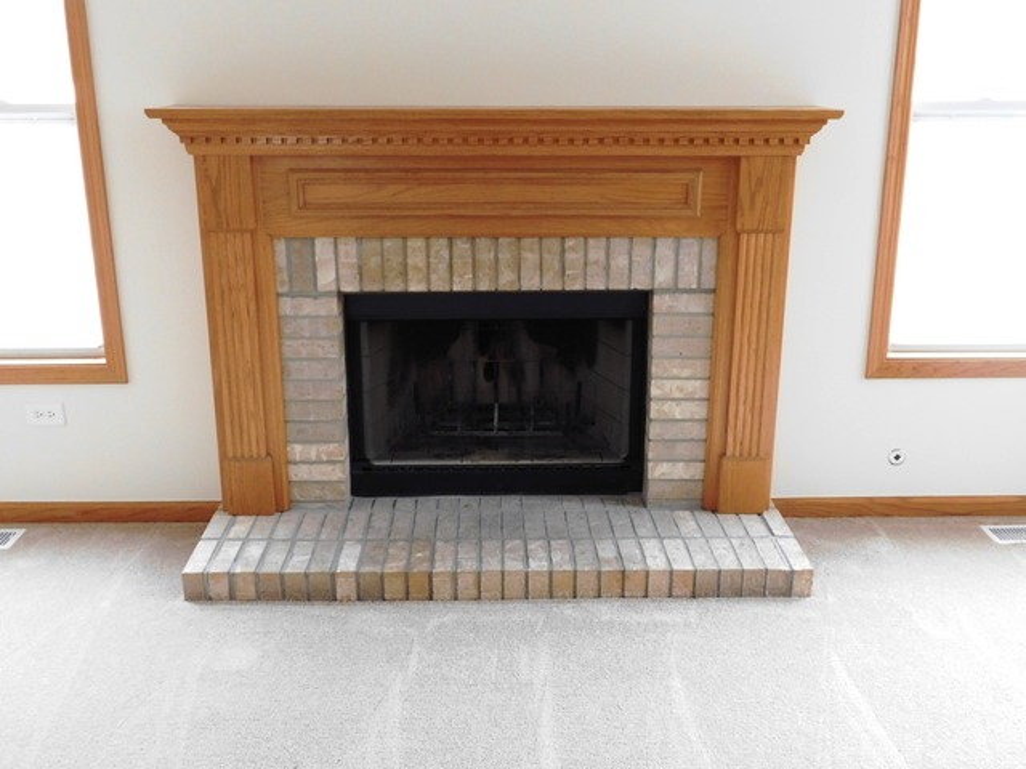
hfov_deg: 51.4
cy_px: 384
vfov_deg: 39.7
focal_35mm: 36
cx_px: 513
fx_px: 1067
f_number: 3.5
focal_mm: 6.3
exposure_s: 1/30
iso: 280
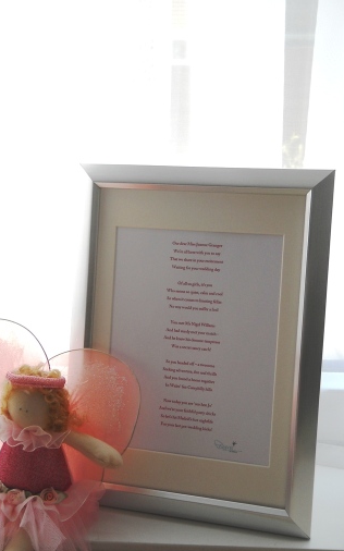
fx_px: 660
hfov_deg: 29.2
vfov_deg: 45.3
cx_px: 162
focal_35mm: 44
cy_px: 278
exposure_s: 1/125
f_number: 3.1
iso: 80
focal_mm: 6.72
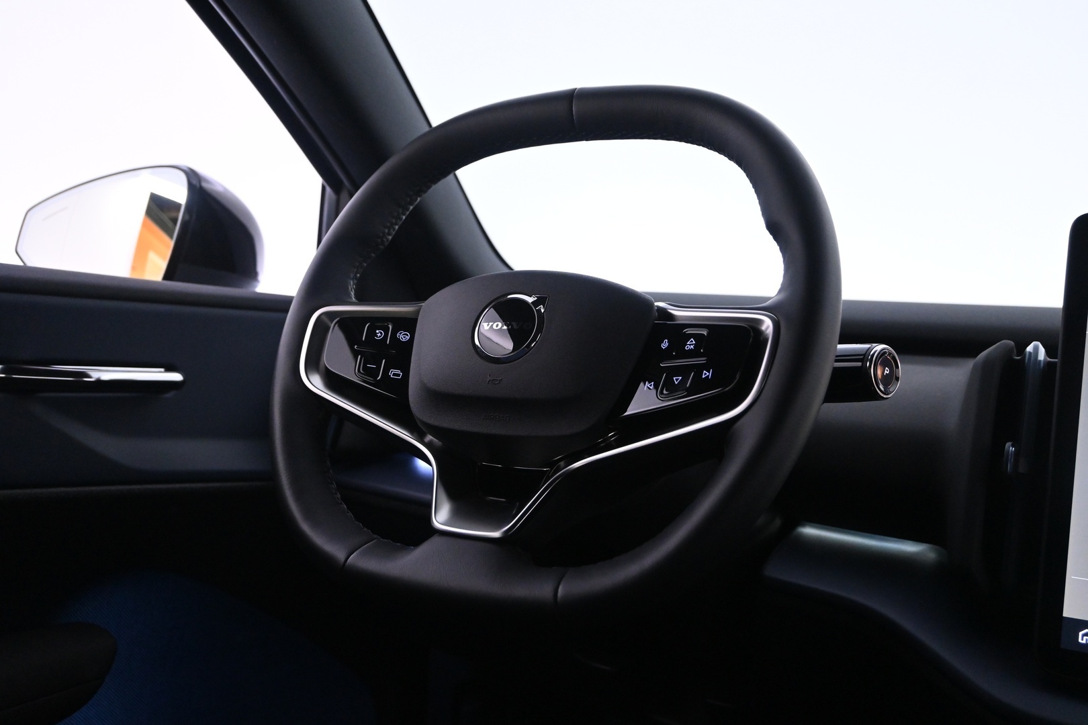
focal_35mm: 32
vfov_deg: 40.8
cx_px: 544
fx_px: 975
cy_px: 362
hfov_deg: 58.3
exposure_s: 1/40
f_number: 4
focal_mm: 21.5
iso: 3200
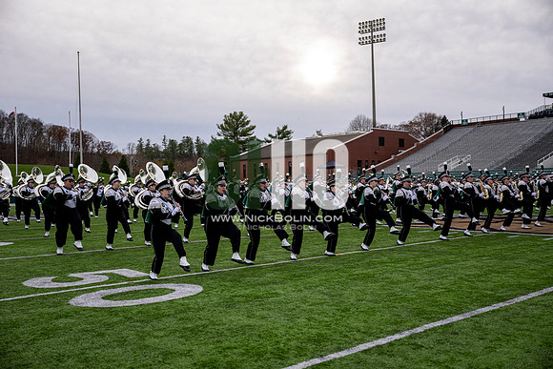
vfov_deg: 37.9
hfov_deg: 54.4
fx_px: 538
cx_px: 276
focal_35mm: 35
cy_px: 184
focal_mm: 35
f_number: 2.8
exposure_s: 1/500
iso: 125
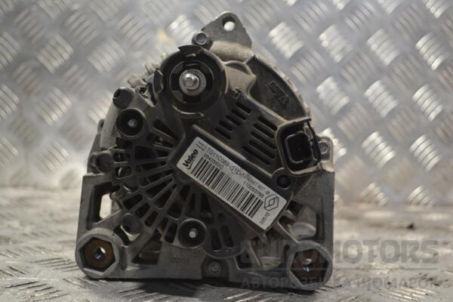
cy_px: 151
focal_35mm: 48
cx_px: 226
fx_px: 604
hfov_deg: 41.1
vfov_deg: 28.1
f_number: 4.8
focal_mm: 32
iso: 400
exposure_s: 1/60
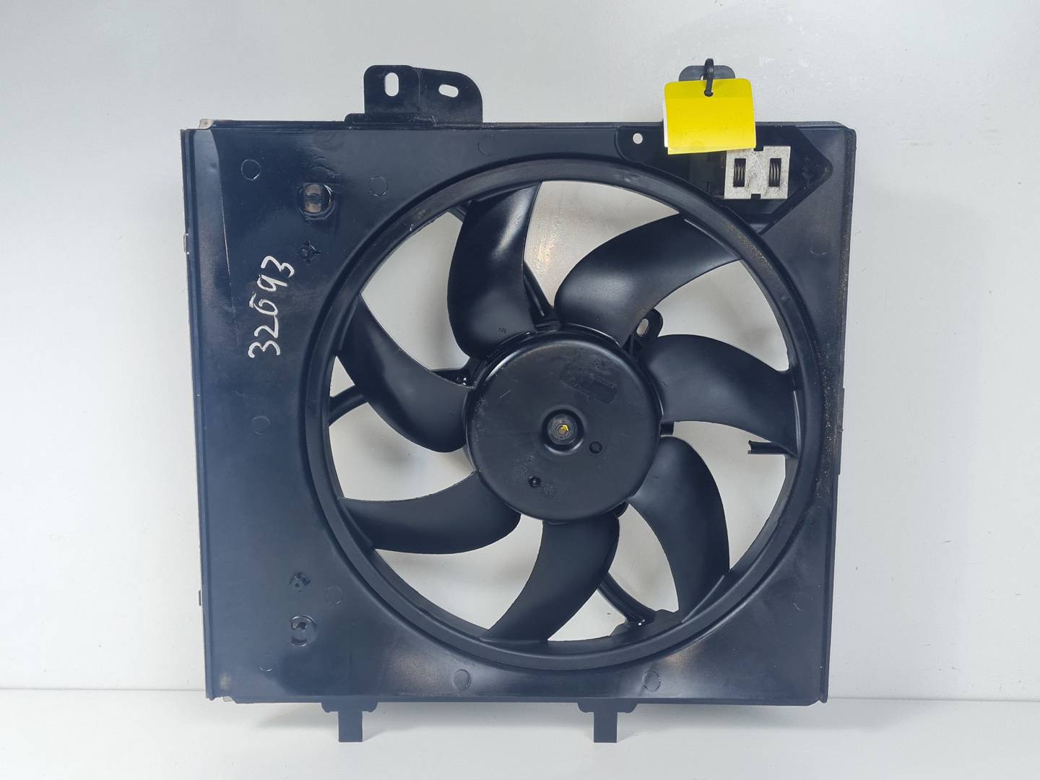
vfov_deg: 53.1
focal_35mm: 26
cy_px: 390
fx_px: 781
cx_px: 520
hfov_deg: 67.3
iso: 50
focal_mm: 5.4
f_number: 1.8
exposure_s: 1/158
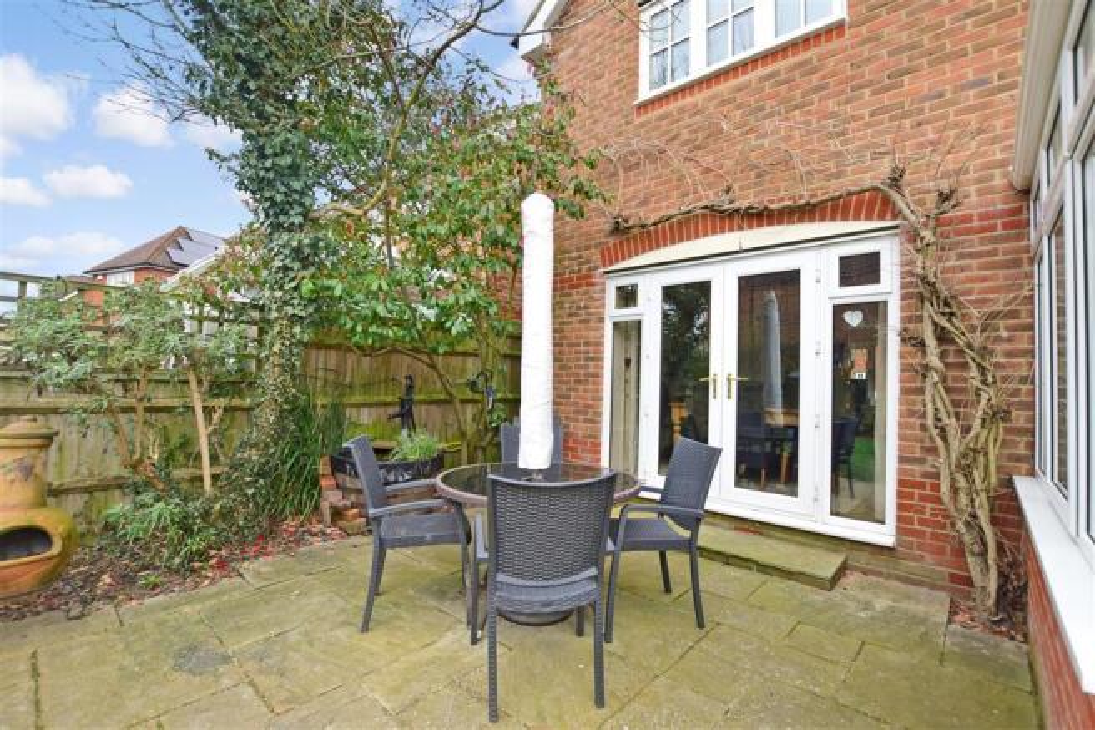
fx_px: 456
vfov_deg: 77.3
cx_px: 548
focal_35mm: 15
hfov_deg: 100.4
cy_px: 365
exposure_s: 1/200
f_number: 7.1
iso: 400
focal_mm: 10
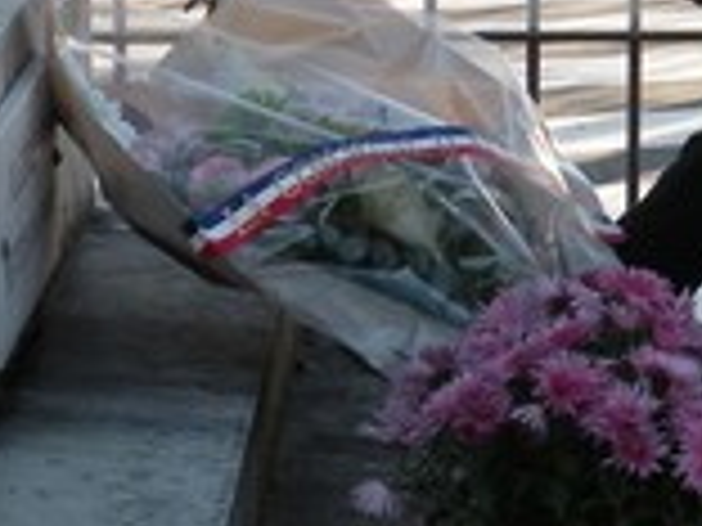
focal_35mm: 215
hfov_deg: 9.1
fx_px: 4360
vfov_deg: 6.9
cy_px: 9
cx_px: 909
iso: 64
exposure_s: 1/224
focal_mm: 7.4
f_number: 4.5
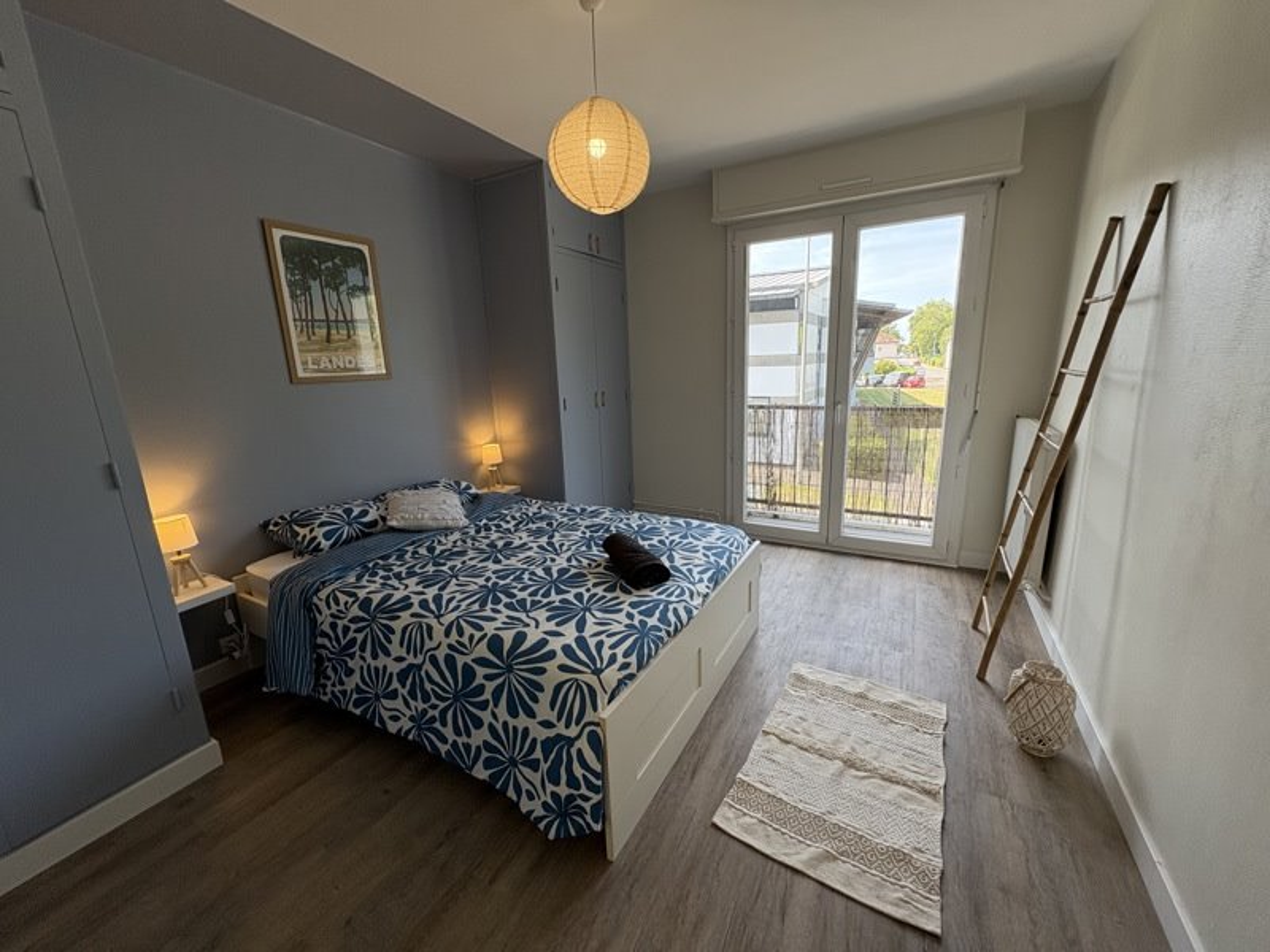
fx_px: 514
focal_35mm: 14
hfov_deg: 102.1
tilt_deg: -12.5
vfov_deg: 85.7
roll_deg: +2.1
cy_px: 476
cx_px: 635
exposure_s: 1/131
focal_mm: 2.22
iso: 80
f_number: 2.2
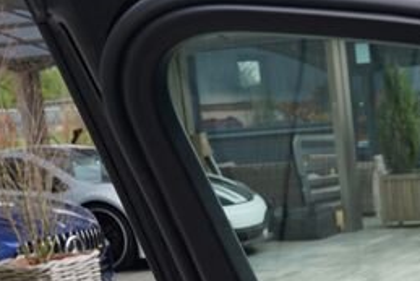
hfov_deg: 19.6
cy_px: 410
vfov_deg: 13.6
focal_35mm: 95
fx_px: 1109
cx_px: 561
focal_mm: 24
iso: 100
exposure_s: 1/125
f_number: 5.6
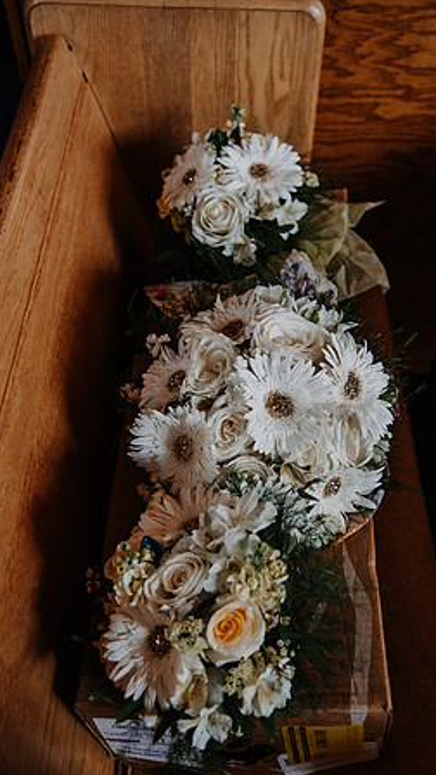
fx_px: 822
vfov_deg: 50.5
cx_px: 237
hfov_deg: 29.7
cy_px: 388
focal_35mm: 40
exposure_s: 1/60
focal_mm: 38
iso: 1250
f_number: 4
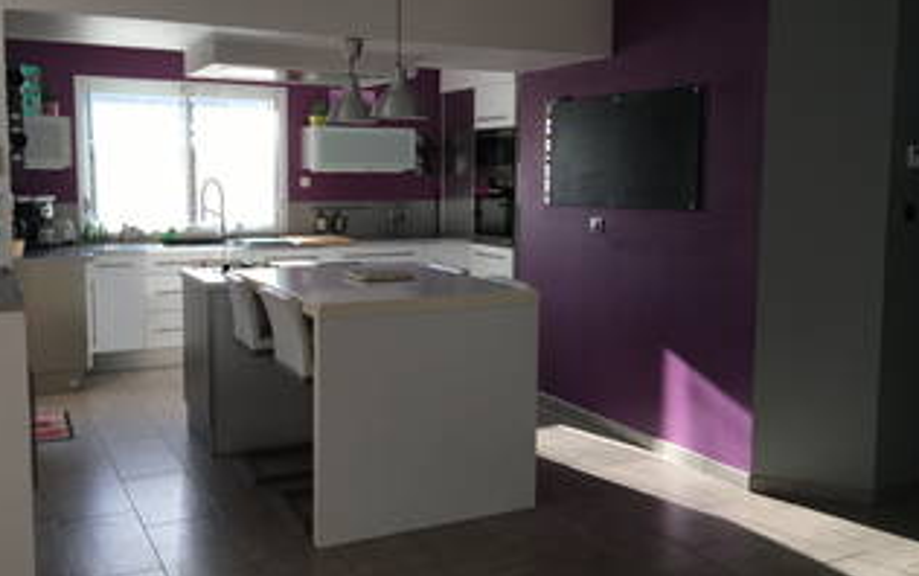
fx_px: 877
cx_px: 407
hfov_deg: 55.2
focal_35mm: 35
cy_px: 253
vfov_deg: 36.3
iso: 25
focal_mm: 4.15
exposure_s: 1/147
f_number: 2.2
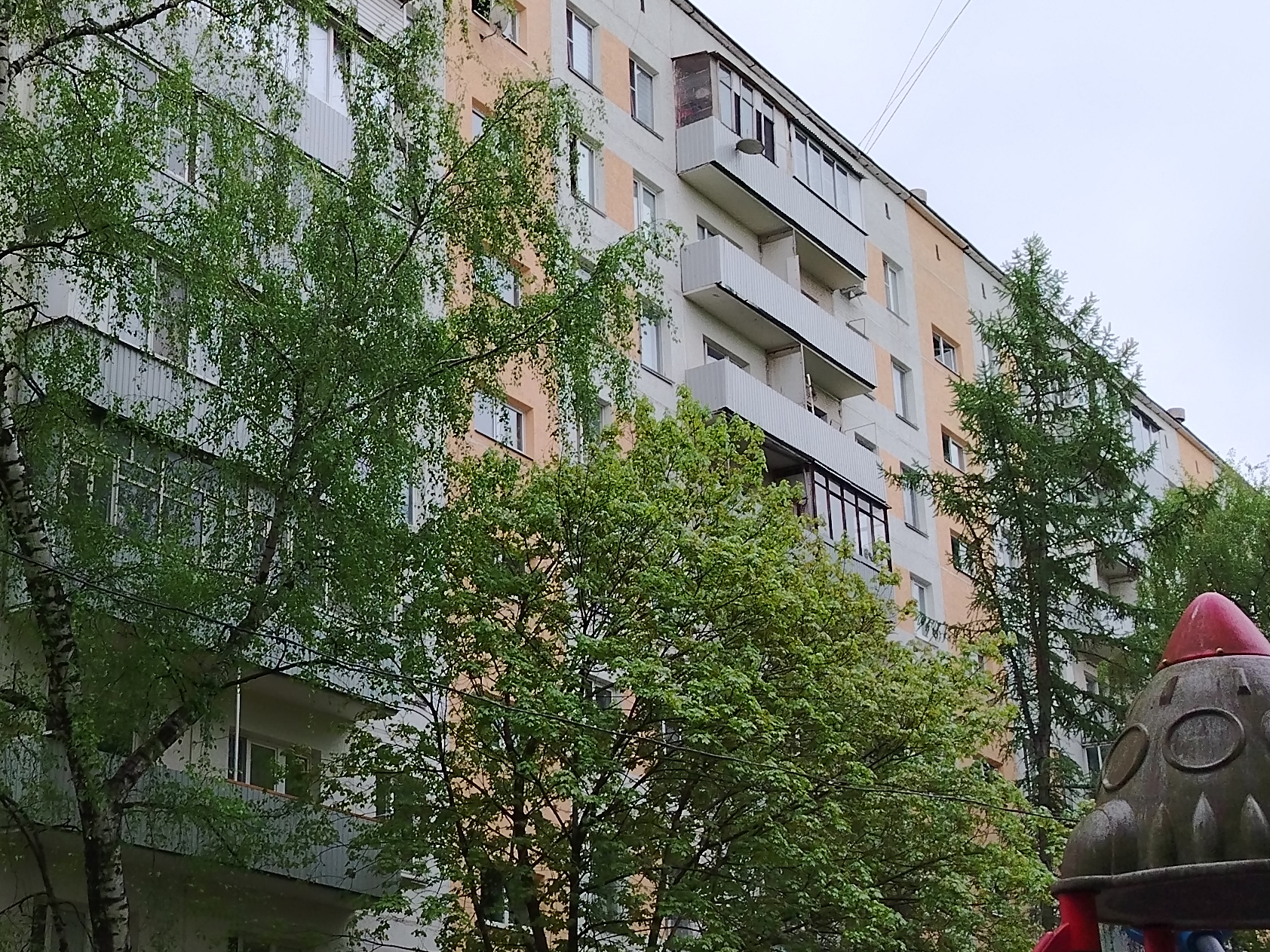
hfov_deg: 33.1
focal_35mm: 57
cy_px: 476
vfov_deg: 25.7
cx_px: 320
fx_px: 2091
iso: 100
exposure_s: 1/344
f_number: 1.75
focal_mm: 5.25
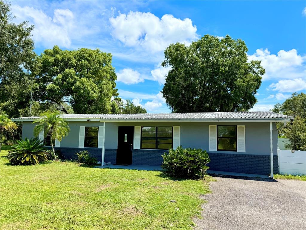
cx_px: 153
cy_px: 115
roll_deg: -1.0
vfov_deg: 56.8
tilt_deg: +5.8
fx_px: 212
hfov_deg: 71.6
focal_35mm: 24
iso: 80
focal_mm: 6.76
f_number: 1.78
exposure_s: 1/4950
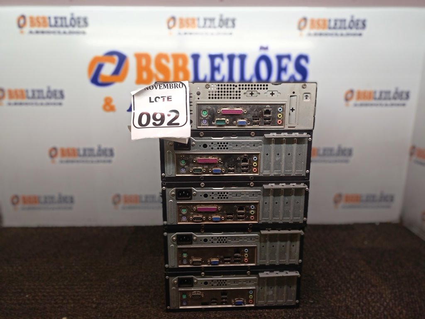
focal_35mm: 28
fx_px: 344
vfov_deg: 49.7
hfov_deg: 63.4
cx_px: 212
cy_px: 160
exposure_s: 1/60
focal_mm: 4.7
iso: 112
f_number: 1.79
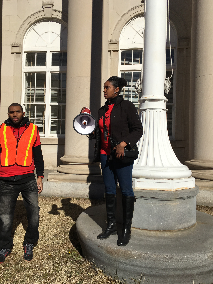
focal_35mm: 29
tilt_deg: +1.9
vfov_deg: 61.7
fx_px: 238
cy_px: 142
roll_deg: -1.6
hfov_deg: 48.2
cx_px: 106
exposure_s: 1/3846
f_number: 2.2
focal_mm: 4.15
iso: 25
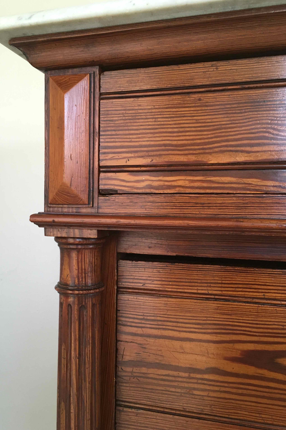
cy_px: 212
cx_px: 129
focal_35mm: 31
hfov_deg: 42.3
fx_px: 369
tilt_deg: -4.4
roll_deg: -1.5
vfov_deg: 60.3
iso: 125
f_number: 2.2
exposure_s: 1/33
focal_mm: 4.15
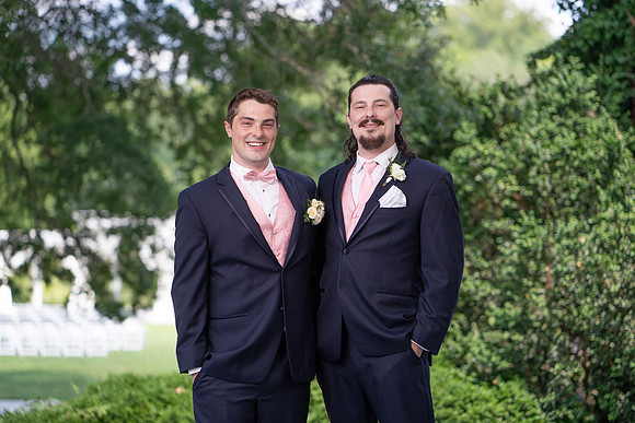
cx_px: 319
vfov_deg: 15.9
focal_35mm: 86
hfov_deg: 23.7
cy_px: 212
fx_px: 1515
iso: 100
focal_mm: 85
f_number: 2.2
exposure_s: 1/1000
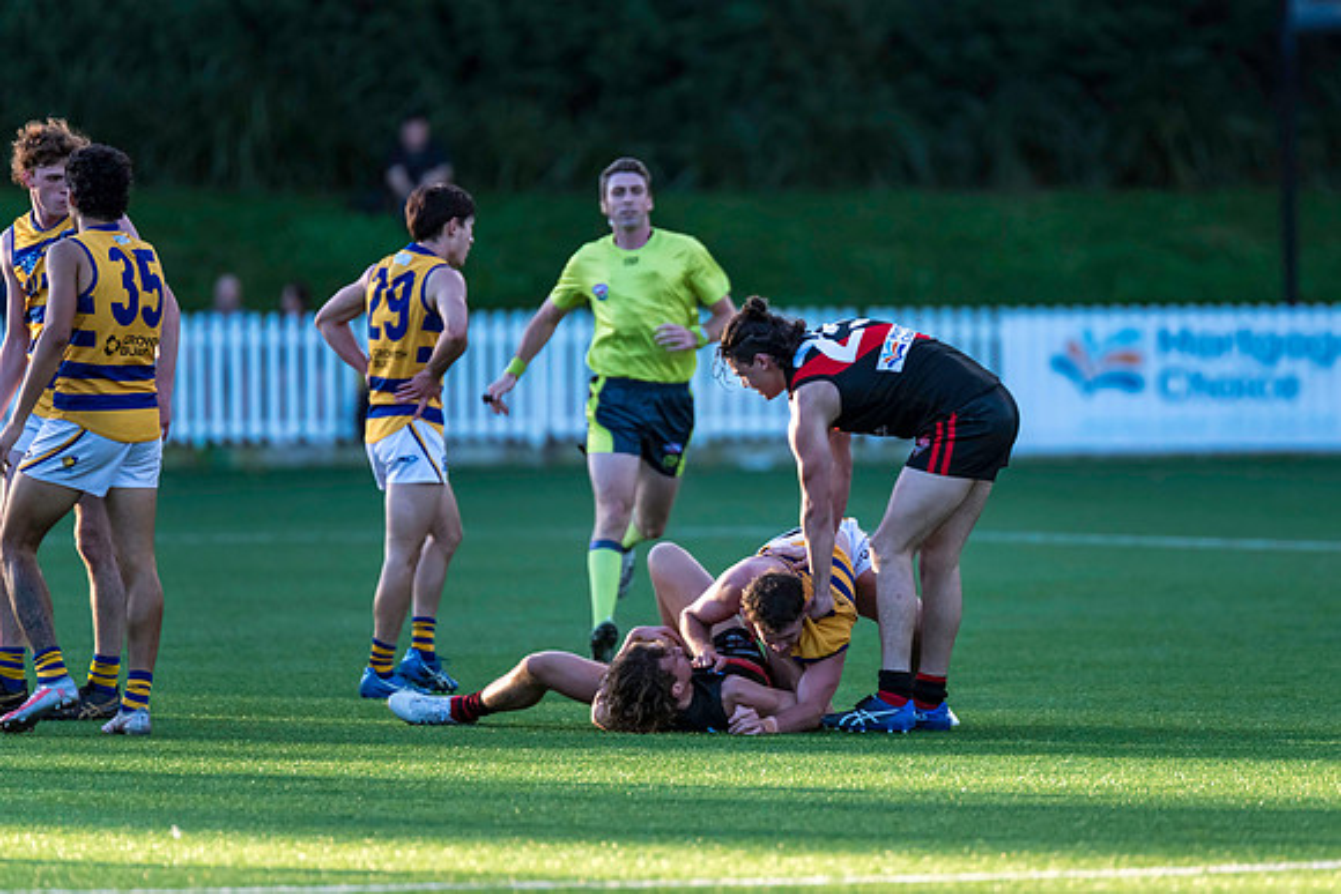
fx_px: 18034
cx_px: 773
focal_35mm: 484
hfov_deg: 4.3
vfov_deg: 2.8
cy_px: 403
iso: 800
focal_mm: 420
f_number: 4
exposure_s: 1/2000
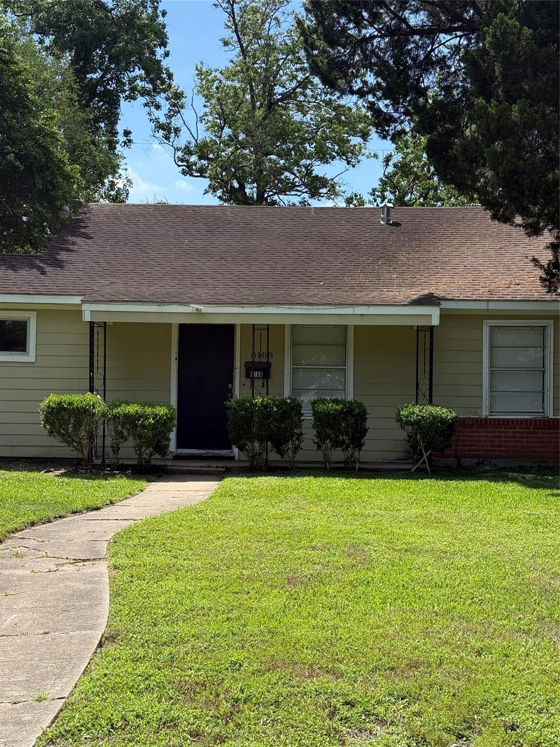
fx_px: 1035
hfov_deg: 30.3
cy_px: 374
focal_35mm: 48
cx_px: 280
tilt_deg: +1.0
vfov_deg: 39.7
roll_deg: -1.1
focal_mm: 6.76
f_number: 1.78
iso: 80
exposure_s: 1/2976
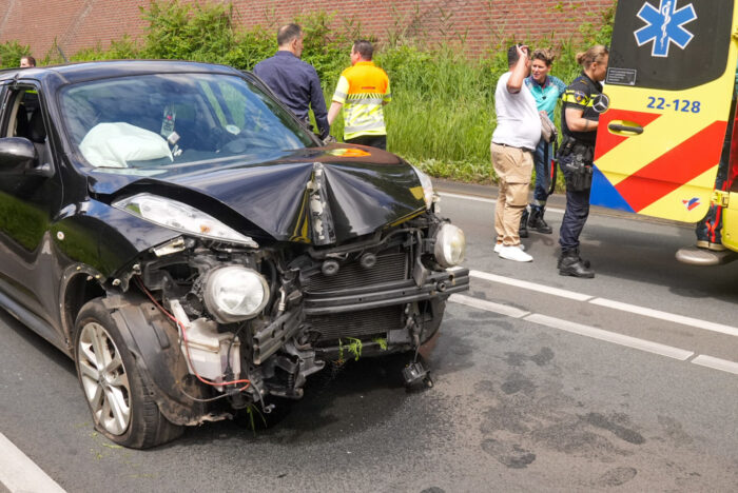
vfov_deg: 36.9
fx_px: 739
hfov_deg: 53.1
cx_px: 369
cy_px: 246
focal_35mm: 36
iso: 1600
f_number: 8
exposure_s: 1/1600
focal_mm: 24
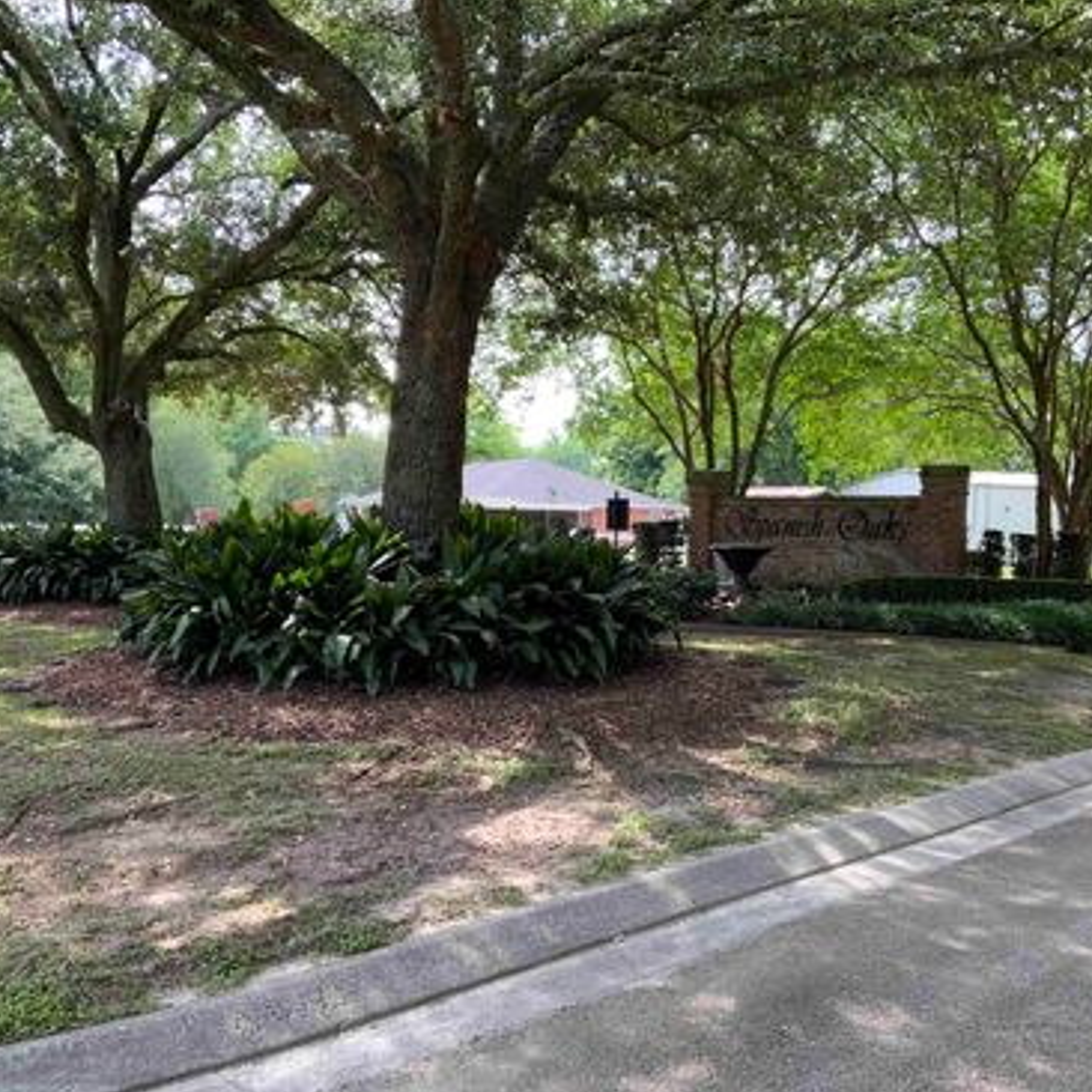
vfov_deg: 47.2
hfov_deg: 47.1
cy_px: 553
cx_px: 630
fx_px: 1249
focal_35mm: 35
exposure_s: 1/128
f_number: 1.8
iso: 16
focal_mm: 3
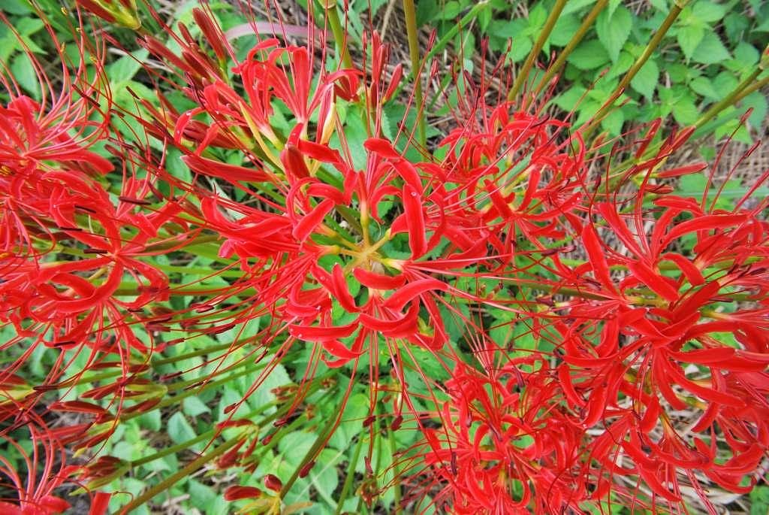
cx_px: 384
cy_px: 258
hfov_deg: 100.3
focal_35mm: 15
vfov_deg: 77.5
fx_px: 321
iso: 140
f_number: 9
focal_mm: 10
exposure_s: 1/60
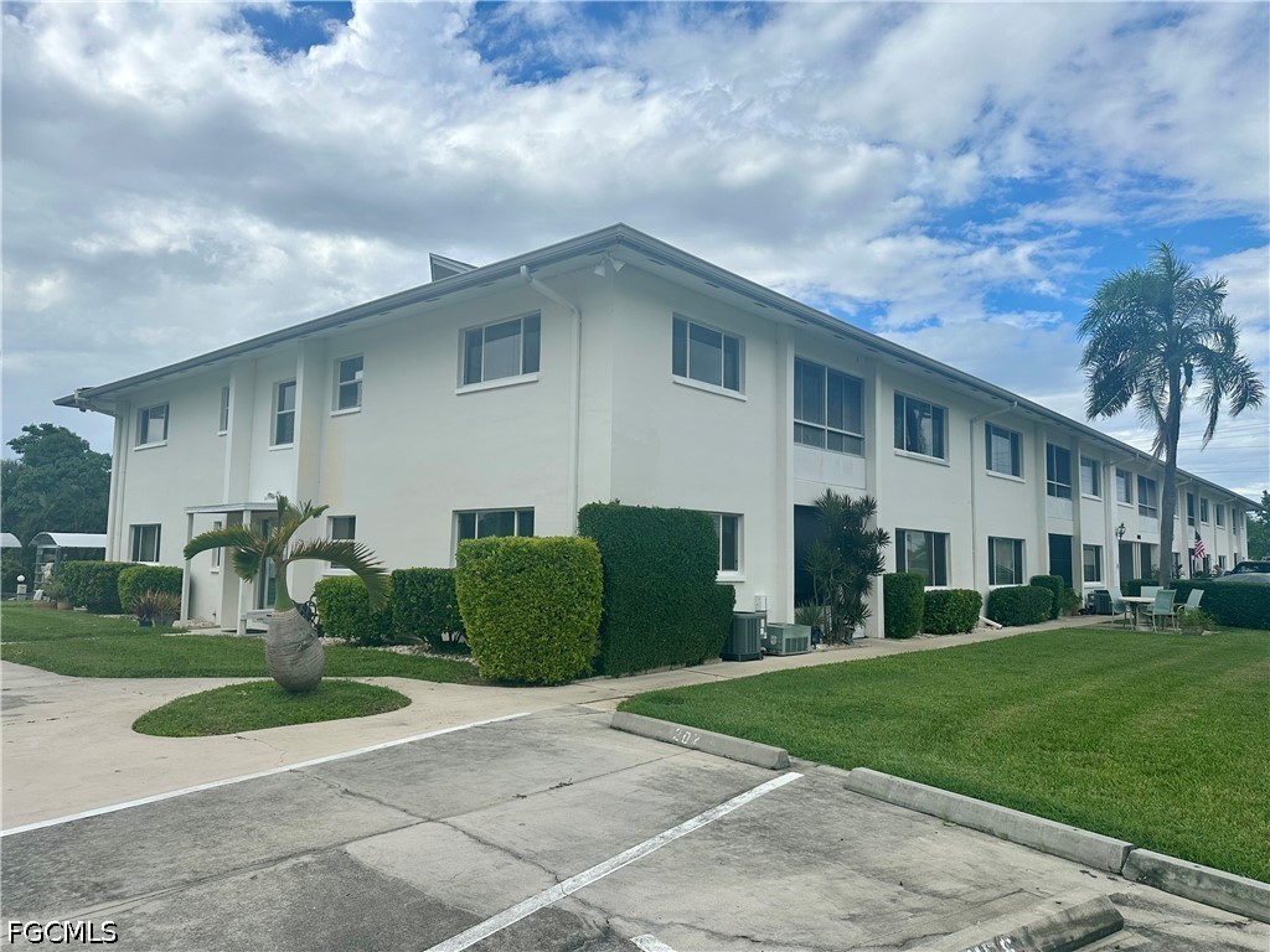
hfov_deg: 71.6
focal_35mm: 24
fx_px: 881
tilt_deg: +5.0
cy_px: 476
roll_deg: -0.8
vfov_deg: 56.8
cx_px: 635
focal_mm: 6.86
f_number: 1.78
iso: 80
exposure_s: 1/6623
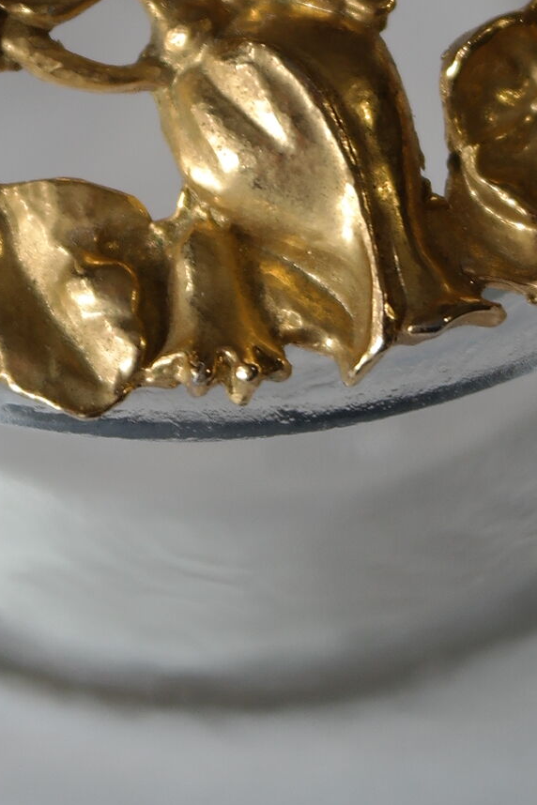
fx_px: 3803
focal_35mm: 170
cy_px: -257
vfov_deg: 11.7
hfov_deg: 8.1
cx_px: 139
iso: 200
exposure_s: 1/60
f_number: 4.5
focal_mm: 32
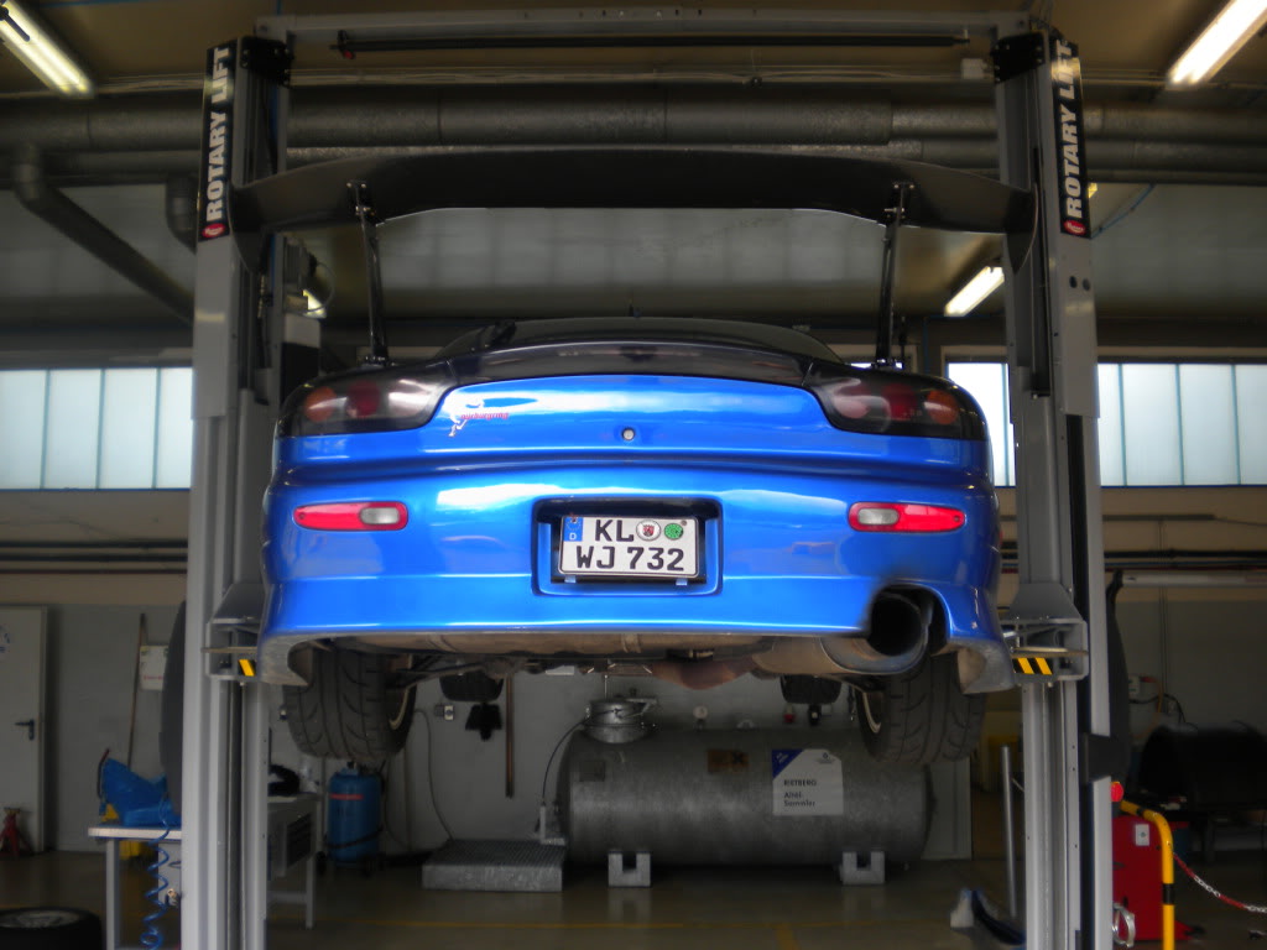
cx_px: 634
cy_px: 475
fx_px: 1281
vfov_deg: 40.7
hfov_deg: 52.6
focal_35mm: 35
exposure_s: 1/105
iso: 80
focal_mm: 6.3
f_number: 3.1
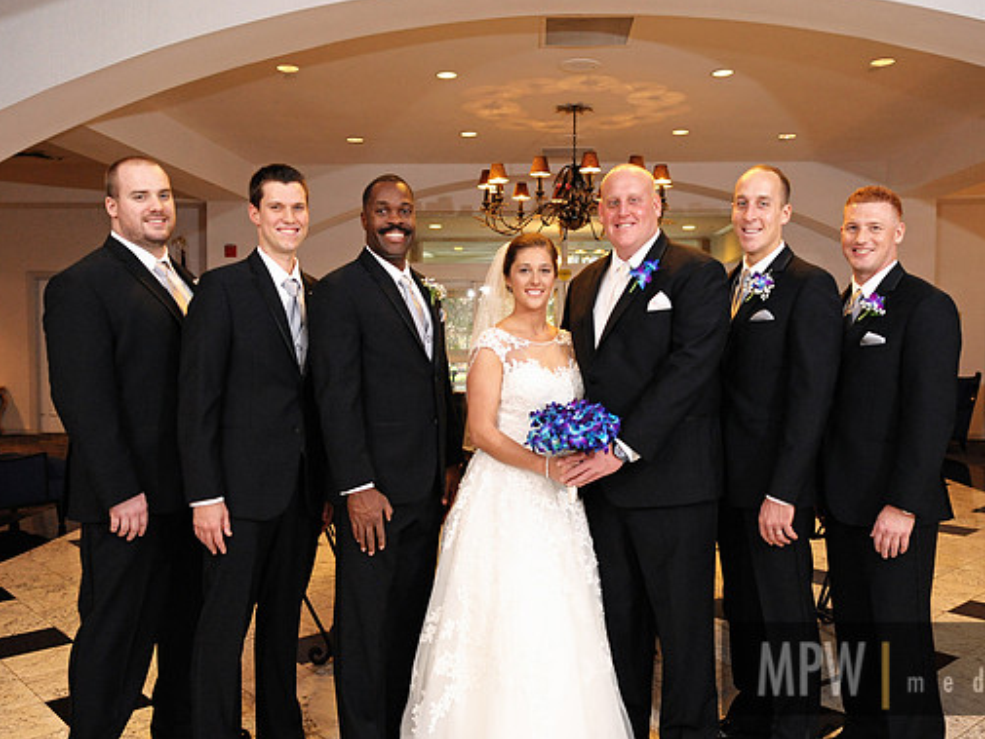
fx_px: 911
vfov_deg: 44.2
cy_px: 369
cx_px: 505
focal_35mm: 32
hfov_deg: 56.8
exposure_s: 1/200
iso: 2500
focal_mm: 29
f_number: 2.8
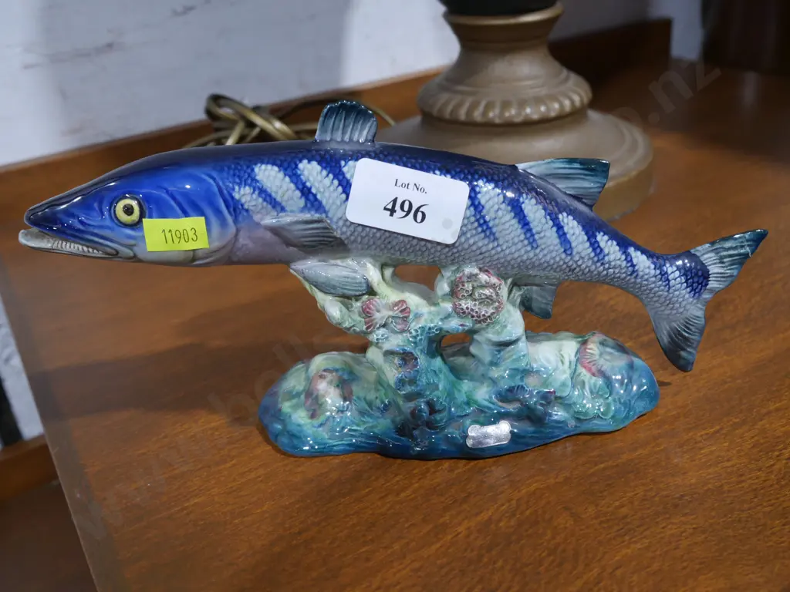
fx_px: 822
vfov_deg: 39.7
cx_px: 395
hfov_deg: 51.4
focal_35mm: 36
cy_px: 296
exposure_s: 1/60
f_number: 5
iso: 800
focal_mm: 18
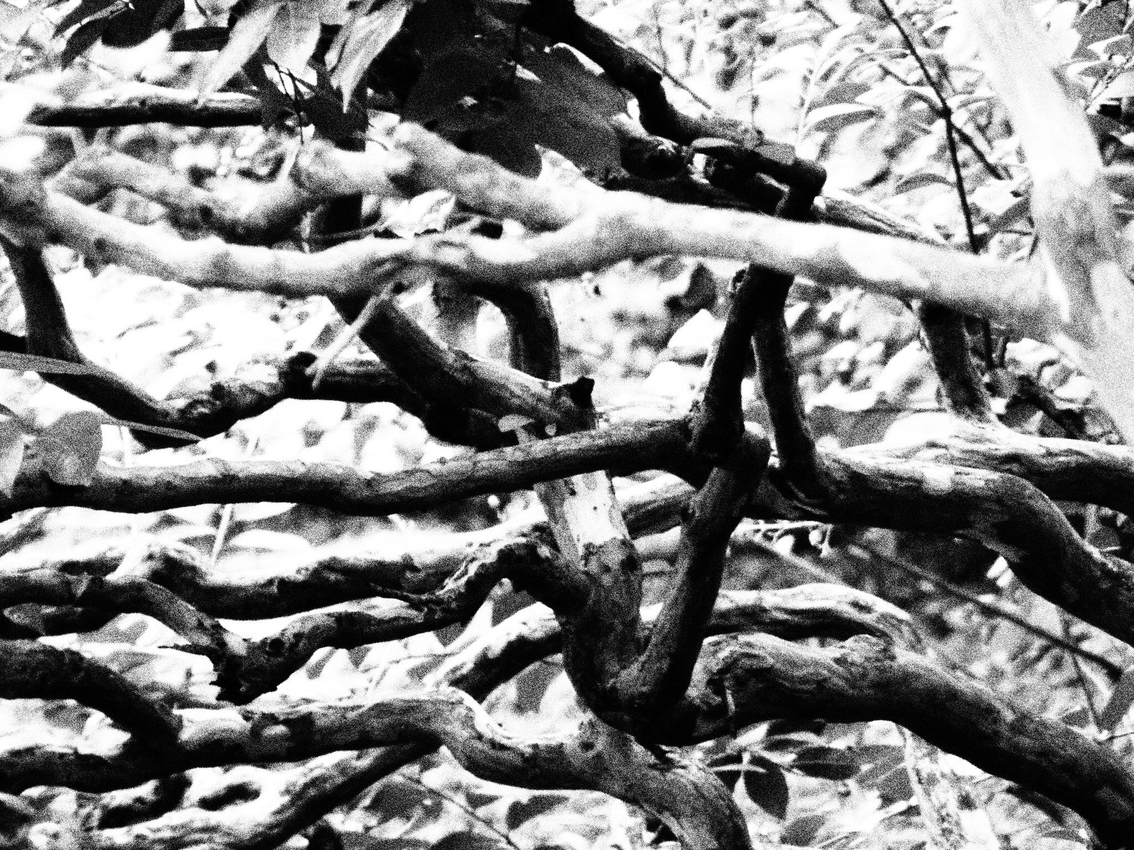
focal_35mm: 480
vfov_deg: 3.1
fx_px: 15725
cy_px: 425
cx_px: 567
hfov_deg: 4.1
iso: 400
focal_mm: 86
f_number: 6.4
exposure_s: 1/40
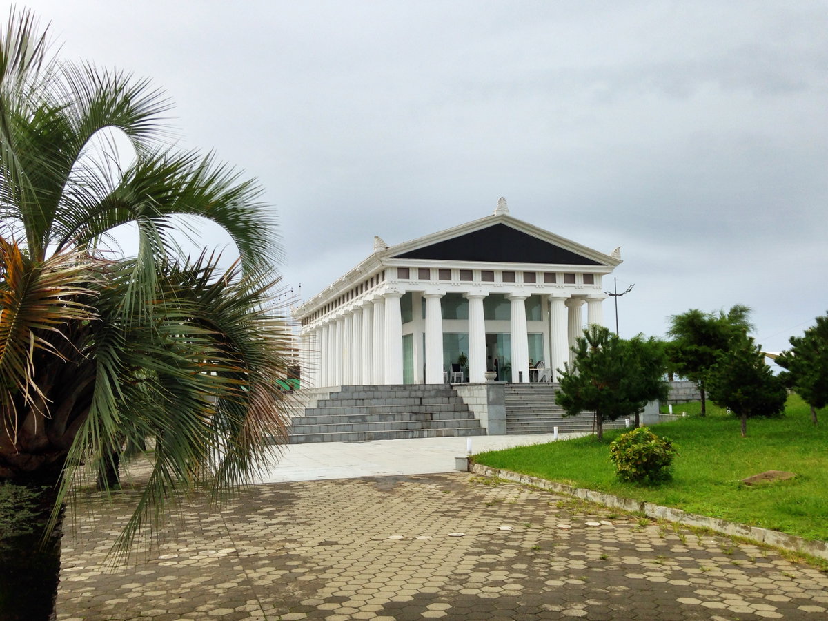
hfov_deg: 55.4
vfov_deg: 42.9
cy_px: 310
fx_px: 789
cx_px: 414
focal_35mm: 33
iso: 50
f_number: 2.4
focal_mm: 4.12
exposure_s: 1/3012
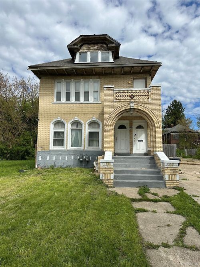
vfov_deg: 71.6
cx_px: 100
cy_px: 134
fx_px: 185
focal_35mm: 24
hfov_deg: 56.8
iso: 80
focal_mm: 6.86
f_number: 1.78
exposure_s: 1/6211
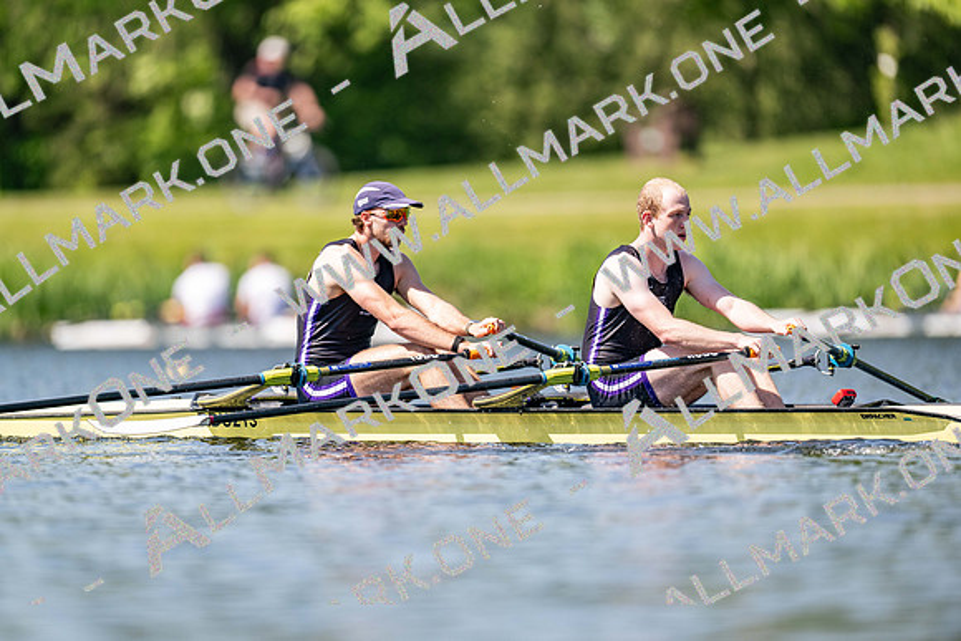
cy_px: 320
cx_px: 480
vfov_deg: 2.3
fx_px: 16020
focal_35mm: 600
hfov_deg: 3.4
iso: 360
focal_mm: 600
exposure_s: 1/2500
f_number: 4
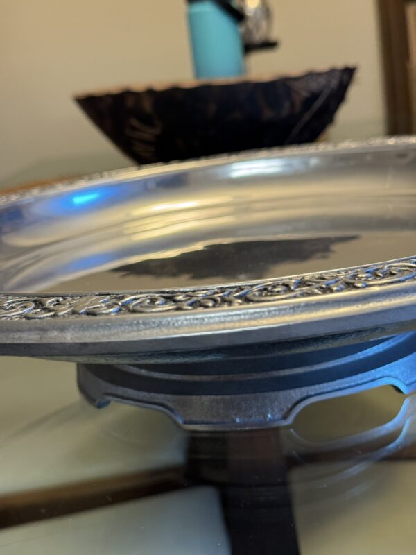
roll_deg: +8.0
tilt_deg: -14.1
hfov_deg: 30.3
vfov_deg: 39.7
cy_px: 278
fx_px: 769
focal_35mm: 48
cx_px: 208
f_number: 1.78
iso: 200
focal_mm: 6.76
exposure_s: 1/60
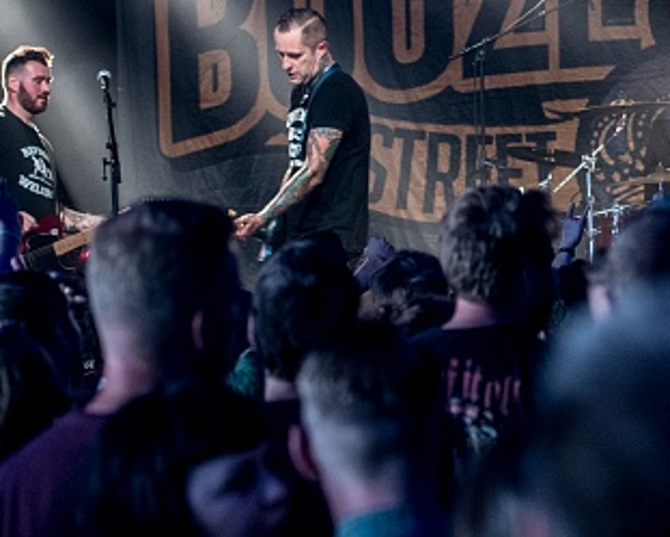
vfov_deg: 6.8
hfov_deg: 8.4
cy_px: 160
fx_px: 4523
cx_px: 728
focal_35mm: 228
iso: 1250
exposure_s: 1/100
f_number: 2.8
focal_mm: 70
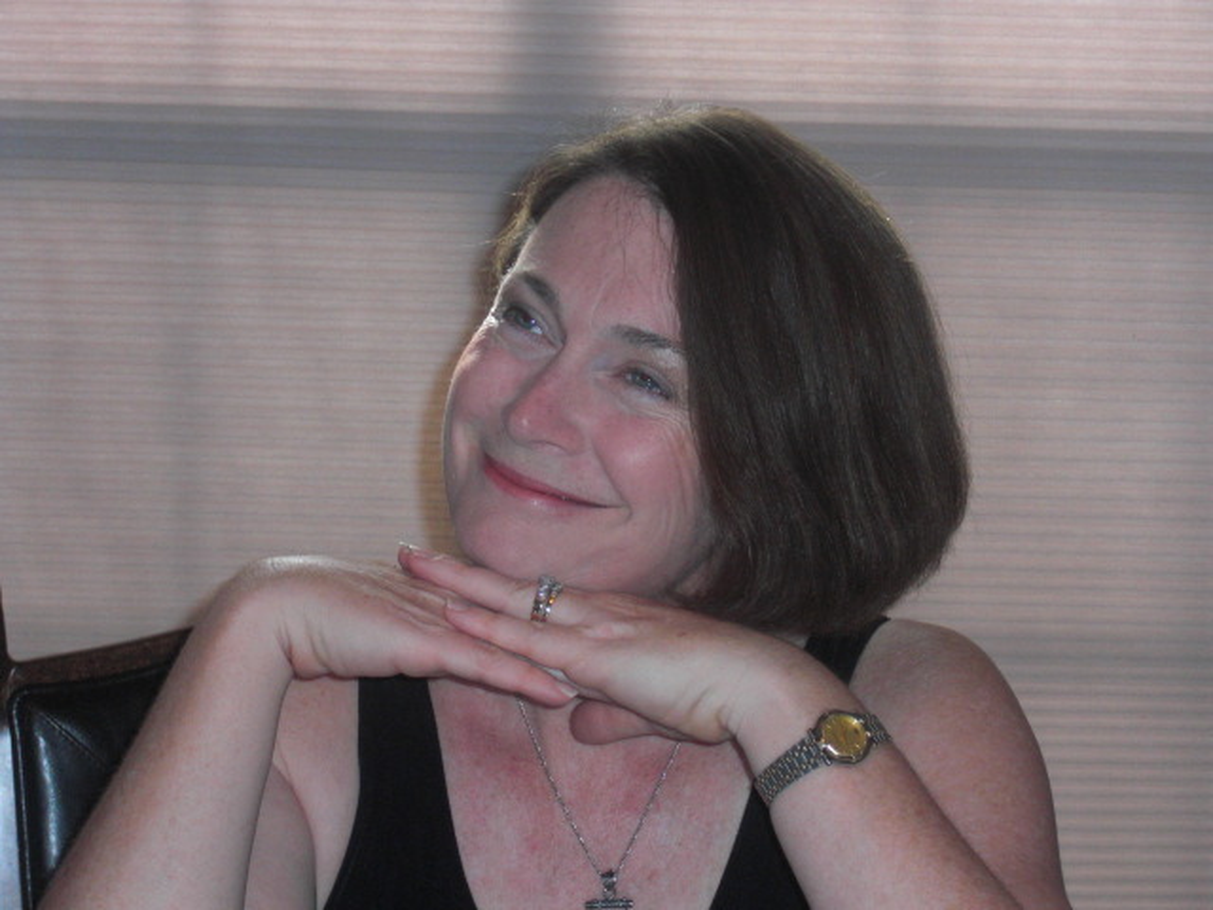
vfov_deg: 13.2
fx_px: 3925
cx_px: 606
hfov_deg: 17.6
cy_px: 455
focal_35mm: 112
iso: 200
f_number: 5.8
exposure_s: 1/60
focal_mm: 19.6
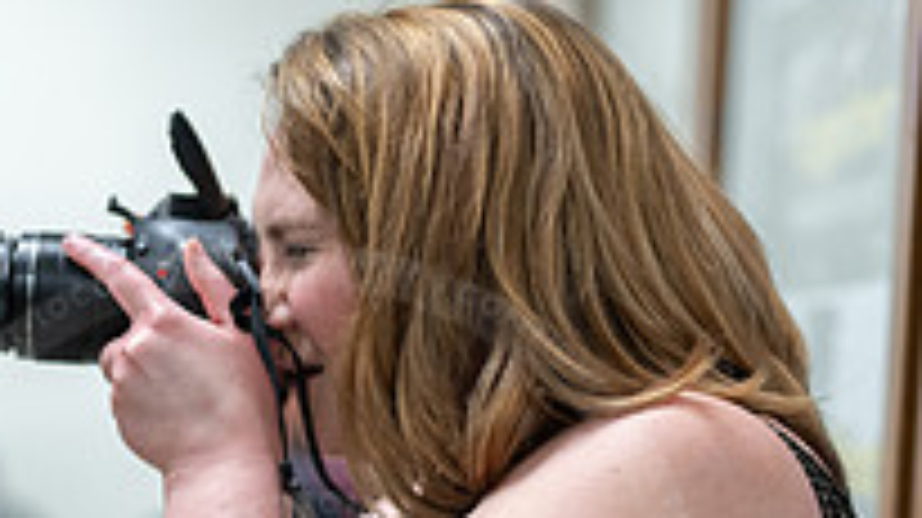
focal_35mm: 115
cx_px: 396
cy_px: 788
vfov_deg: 10.2
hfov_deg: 18.6
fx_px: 2810
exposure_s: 1/250
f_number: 1.2
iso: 800
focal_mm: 50
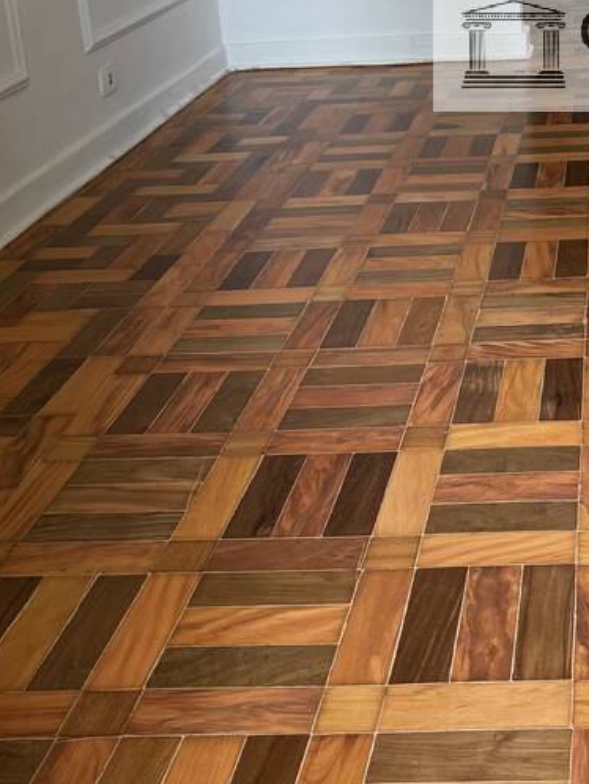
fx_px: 1179
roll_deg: +2.1
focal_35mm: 52
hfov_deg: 26.5
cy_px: 47
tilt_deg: -12.2
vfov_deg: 34.3
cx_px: 592
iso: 160
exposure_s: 1/60
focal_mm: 6.76
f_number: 1.78
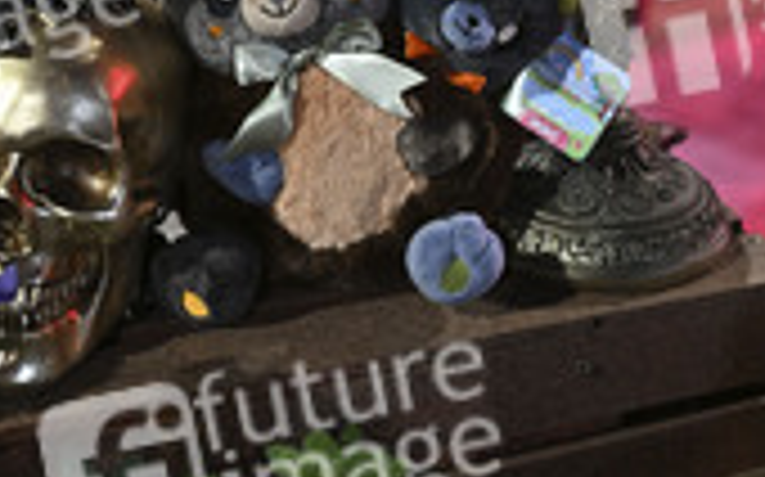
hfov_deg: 24.7
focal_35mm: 84
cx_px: 400
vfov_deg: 14.5
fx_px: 1750
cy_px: -225
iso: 3200
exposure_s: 1/250
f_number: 2.2
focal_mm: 35
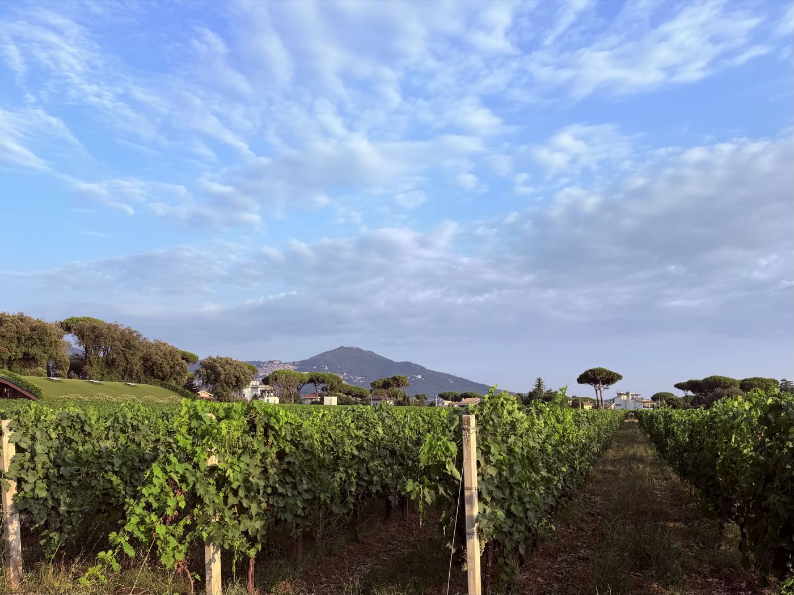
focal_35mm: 24
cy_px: 298
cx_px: 397
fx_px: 550
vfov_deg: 56.8
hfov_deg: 71.6
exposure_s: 1/1949
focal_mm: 6.76
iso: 80
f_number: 1.78
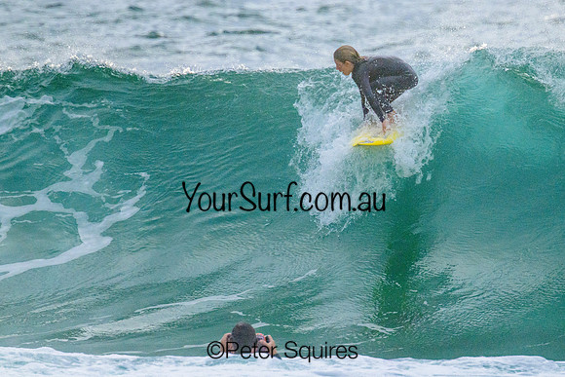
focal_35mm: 1101
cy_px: 123
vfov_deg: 1.3
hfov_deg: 1.9
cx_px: 387
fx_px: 17277
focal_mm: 800
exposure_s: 1/2000
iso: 2500
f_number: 11
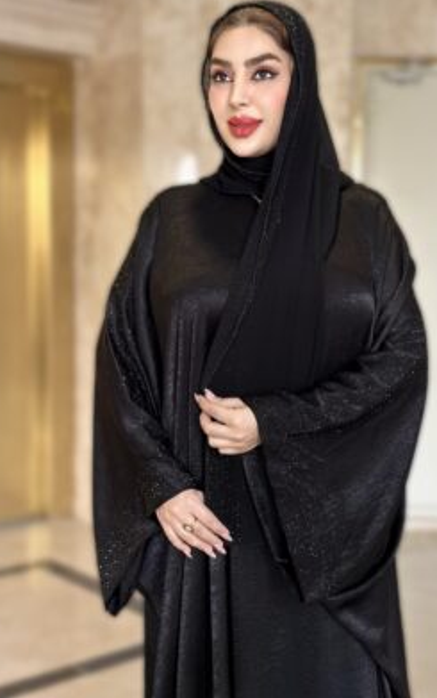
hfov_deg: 24.9
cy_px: 343
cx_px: 239
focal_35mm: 52
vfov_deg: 38.8
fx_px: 989
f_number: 1.78
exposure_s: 1/74
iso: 125
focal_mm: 6.86
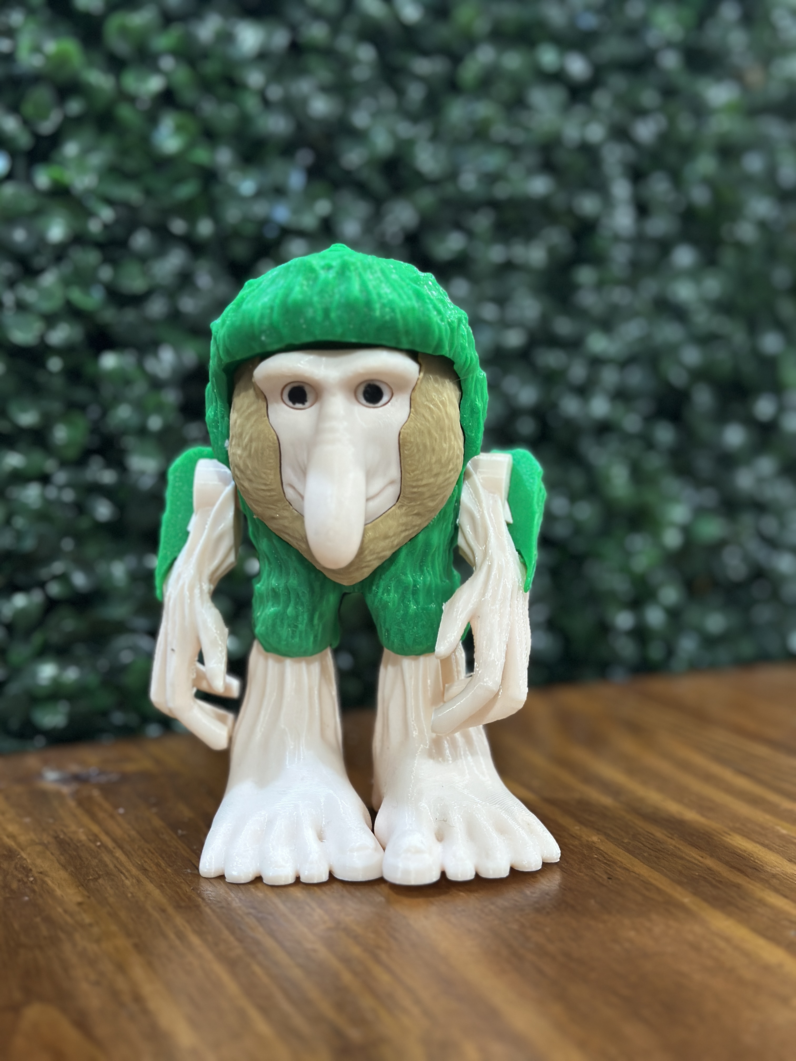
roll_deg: +0.5
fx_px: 1472
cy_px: 530
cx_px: 398
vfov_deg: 39.7
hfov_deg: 30.3
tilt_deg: -5.8
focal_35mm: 48
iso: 200
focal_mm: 6.86
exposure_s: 1/50
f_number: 1.78
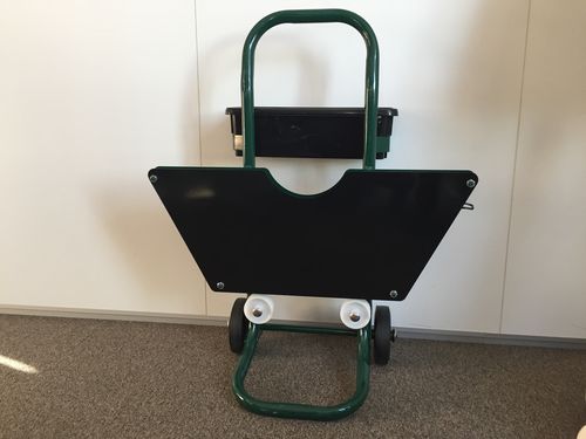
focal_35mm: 29
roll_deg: -0.1
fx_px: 491
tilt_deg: -12.4
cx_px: 293
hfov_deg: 61.7
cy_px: 220
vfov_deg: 48.2
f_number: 2.2
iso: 64
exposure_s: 1/33
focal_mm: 4.15
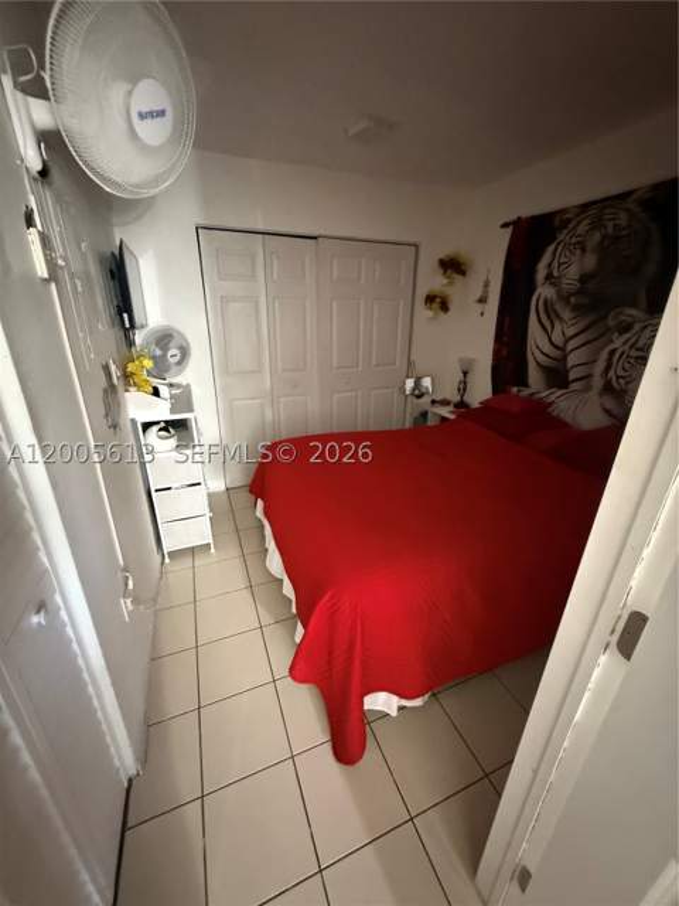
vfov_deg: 102.1
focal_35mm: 14
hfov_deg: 85.7
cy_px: 453
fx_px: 366
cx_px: 340
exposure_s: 1/30
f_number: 2.2
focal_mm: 2.22
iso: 1600
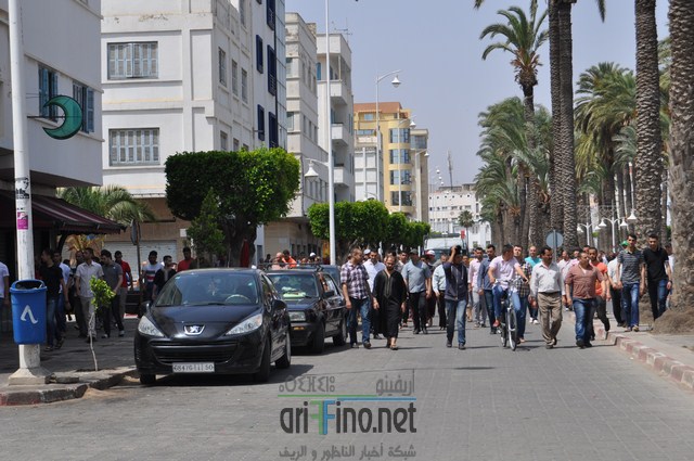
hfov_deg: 24.6
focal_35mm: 82
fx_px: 1588
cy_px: 230
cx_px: 347
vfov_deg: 16.5
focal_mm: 55
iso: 200
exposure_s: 1/400
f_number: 10
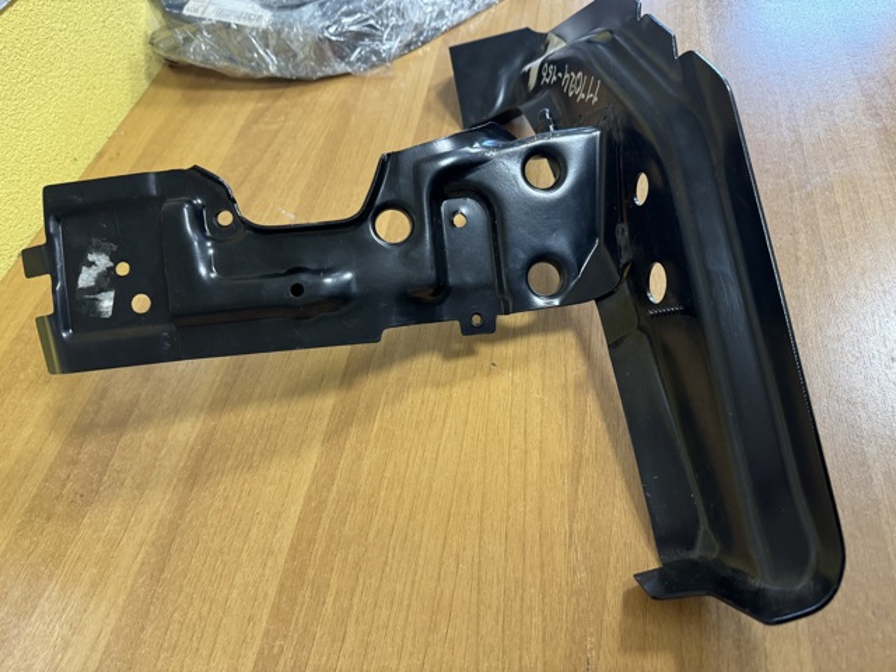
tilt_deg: -49.9
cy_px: 336
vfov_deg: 56.8
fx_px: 621
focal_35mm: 24
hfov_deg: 71.6
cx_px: 448
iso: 400
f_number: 1.78
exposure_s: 1/60
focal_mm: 6.76
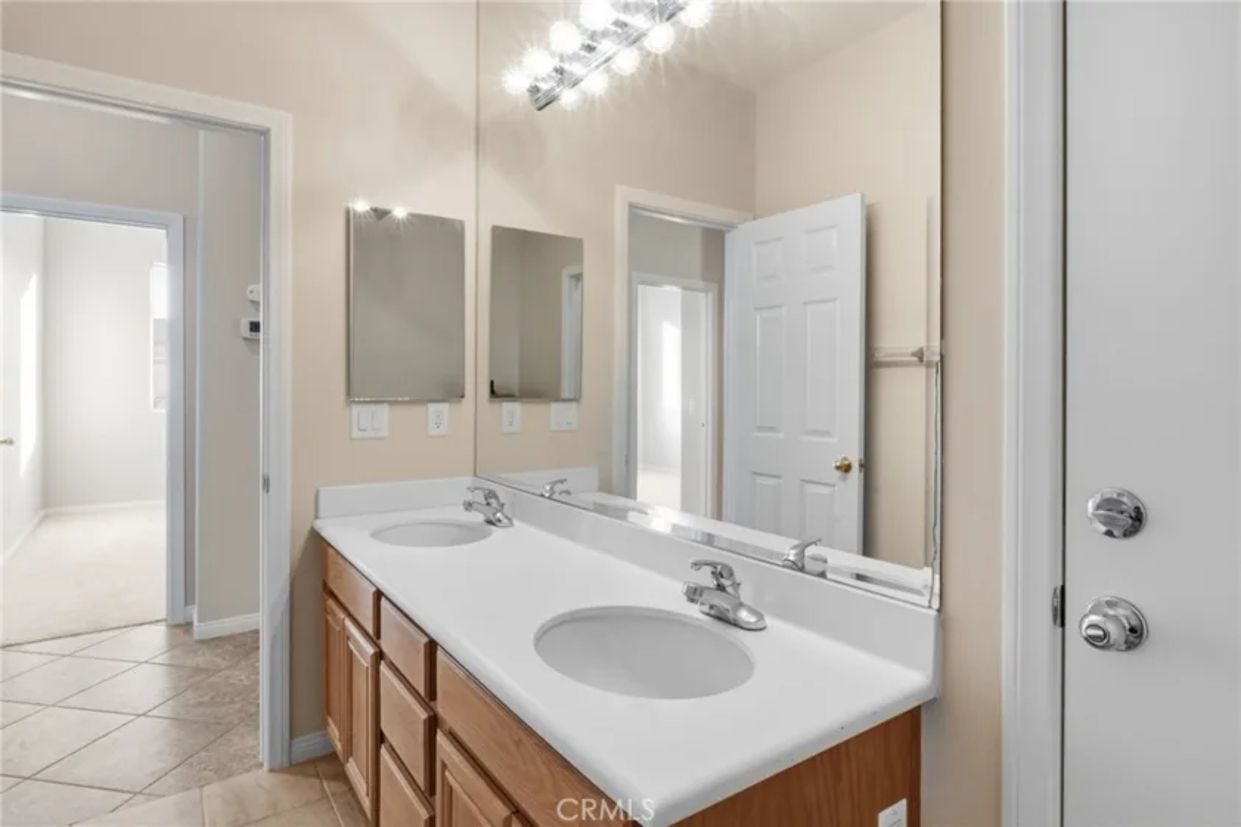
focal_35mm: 18
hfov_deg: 90.0
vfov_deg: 67.3
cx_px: 620
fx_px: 620
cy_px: 414
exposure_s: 1/2
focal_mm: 12
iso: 400
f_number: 22
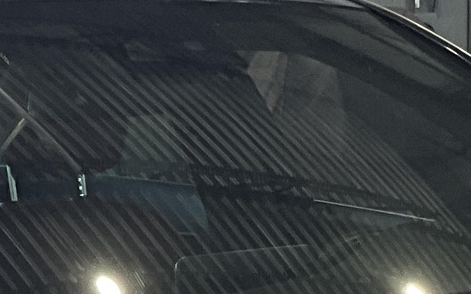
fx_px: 2349
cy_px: 809
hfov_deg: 11.4
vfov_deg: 6.6
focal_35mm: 183
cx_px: 376
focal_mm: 3
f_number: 1.8
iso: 20
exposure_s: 1/122
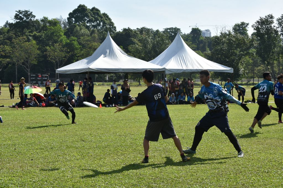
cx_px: 142
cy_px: 94
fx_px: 645
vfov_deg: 16.7
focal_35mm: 82
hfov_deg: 24.8
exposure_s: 1/400
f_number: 10
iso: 200
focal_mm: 82
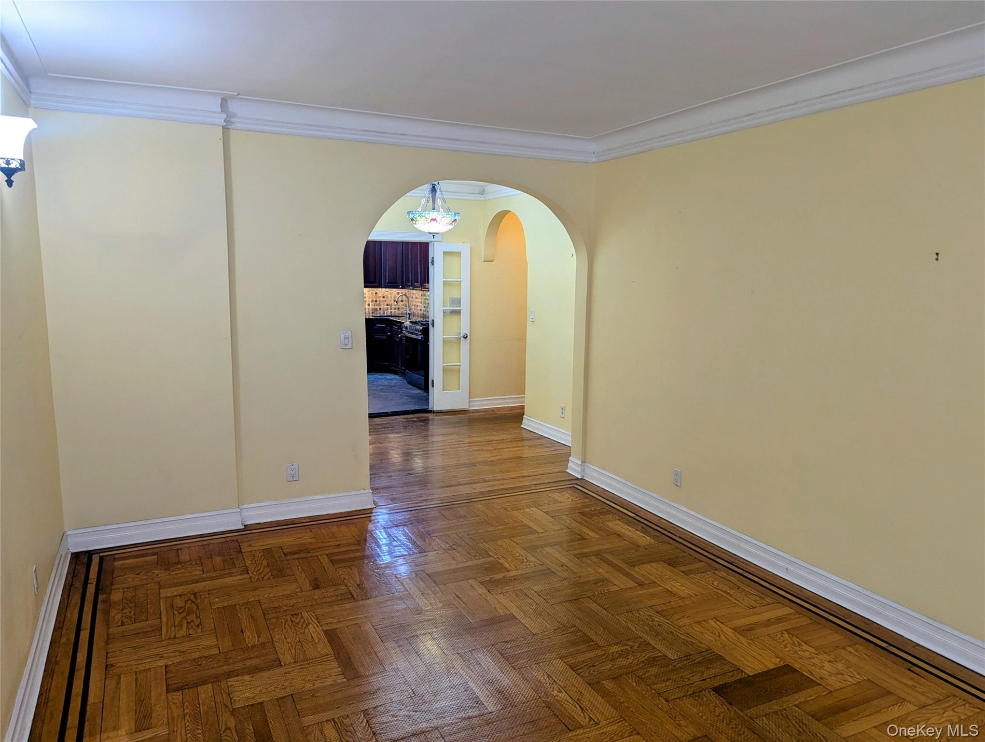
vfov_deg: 56.9
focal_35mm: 24
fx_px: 684
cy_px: 371
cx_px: 492
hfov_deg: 71.5
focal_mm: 6.81
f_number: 1.85
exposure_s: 1/24
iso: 93
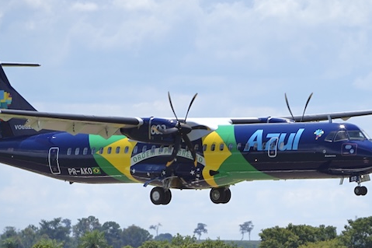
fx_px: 3450
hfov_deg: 6.2
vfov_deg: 4.1
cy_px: 187
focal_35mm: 334
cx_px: 158
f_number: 2.8
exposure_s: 1/2500
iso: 100
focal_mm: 200
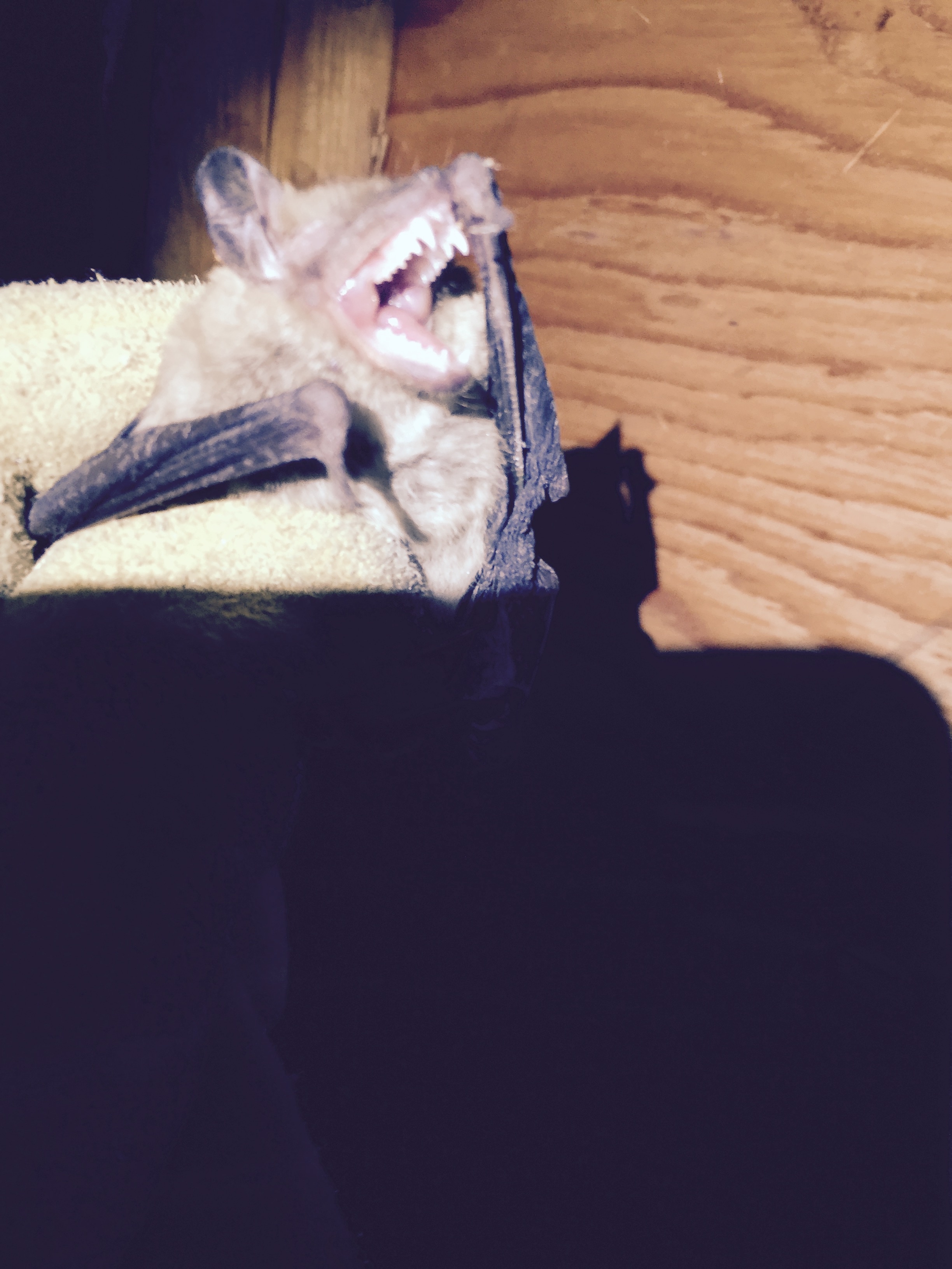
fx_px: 1063
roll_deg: -8.0
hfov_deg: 48.2
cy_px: 634
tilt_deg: -19.6
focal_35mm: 29
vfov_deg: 61.7
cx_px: 476
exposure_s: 1/15
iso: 50
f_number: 2.2
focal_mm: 4.15
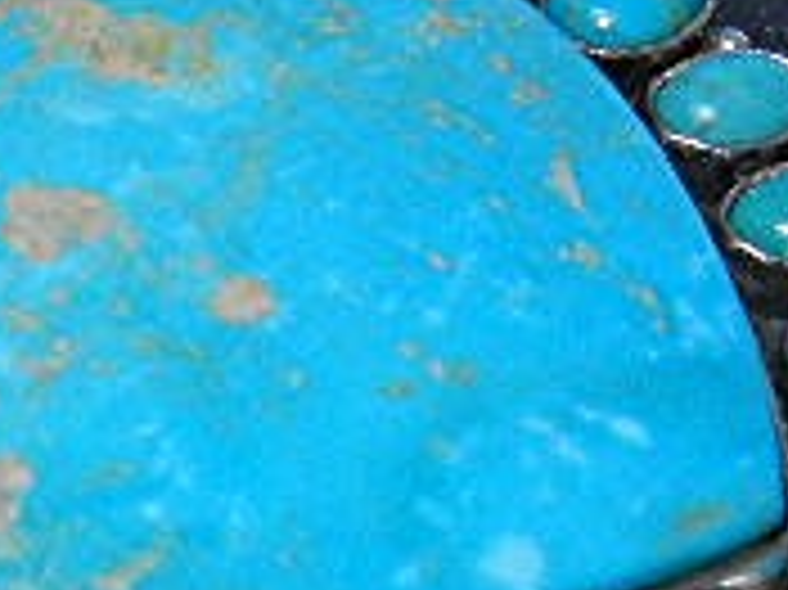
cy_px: 315
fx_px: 3253
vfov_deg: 10.4
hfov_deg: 13.7
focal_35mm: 143
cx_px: 81
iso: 688
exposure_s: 1/30
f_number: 7.4
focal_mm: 7.1
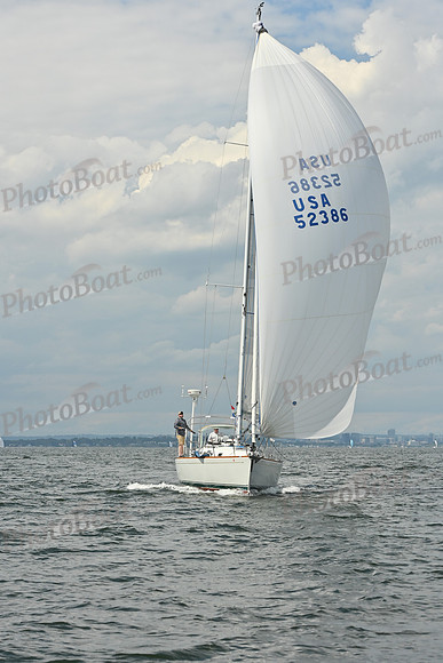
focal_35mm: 92
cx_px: 222
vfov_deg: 22.1
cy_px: 332
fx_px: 1697
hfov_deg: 14.9
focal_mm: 92
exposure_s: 1/1600
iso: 320
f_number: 9
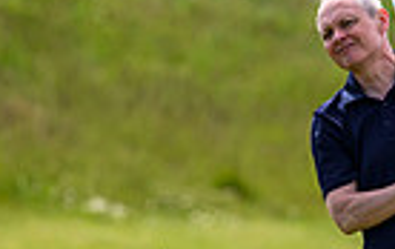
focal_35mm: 1964
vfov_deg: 0.7
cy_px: 154
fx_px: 21194
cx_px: 600
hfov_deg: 1.1
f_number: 4
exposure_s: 1/3200
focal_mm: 400
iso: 500
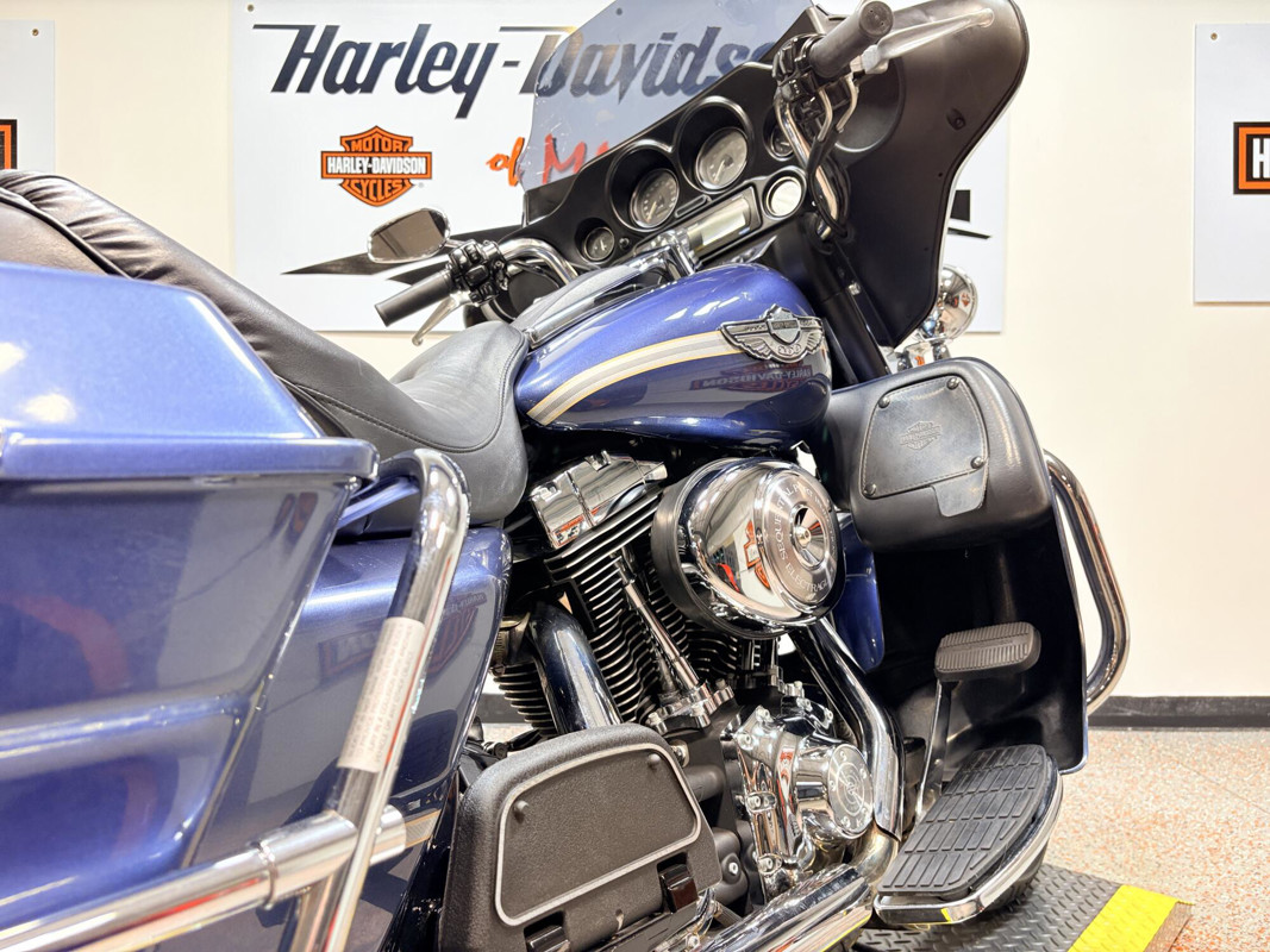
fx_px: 954
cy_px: 476
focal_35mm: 26
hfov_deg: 67.3
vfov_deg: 53.1
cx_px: 635
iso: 80
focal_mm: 5.96
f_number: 1.6
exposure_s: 1/120
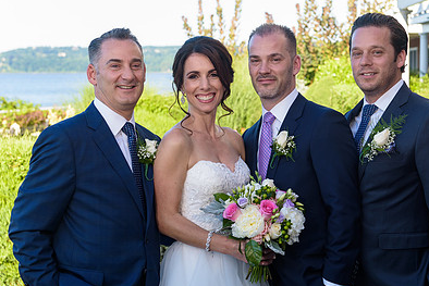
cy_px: 153
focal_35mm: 81
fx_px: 966
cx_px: 280
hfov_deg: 24.9
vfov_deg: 16.9
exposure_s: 1/250
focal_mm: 55
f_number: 4
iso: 200
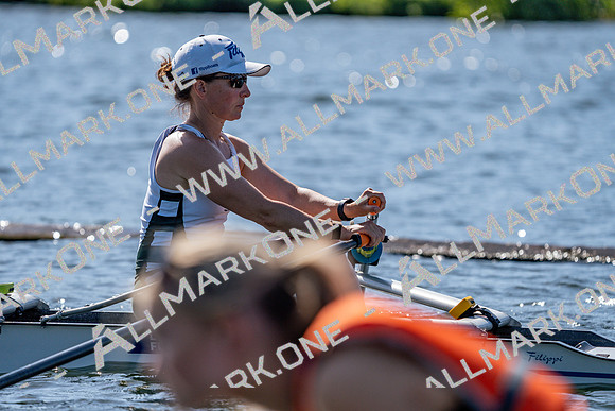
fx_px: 6630
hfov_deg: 5.3
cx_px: 308
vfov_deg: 3.5
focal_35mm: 388
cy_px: 206
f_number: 6.3
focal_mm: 388
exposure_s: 1/2000
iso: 250
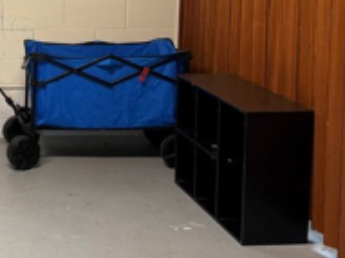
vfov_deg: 17.4
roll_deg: +1.7
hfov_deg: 21.9
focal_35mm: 84
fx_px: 837
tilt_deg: -5.7
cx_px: -44
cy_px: 45
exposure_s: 1/60
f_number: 1.78
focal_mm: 6.76
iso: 200
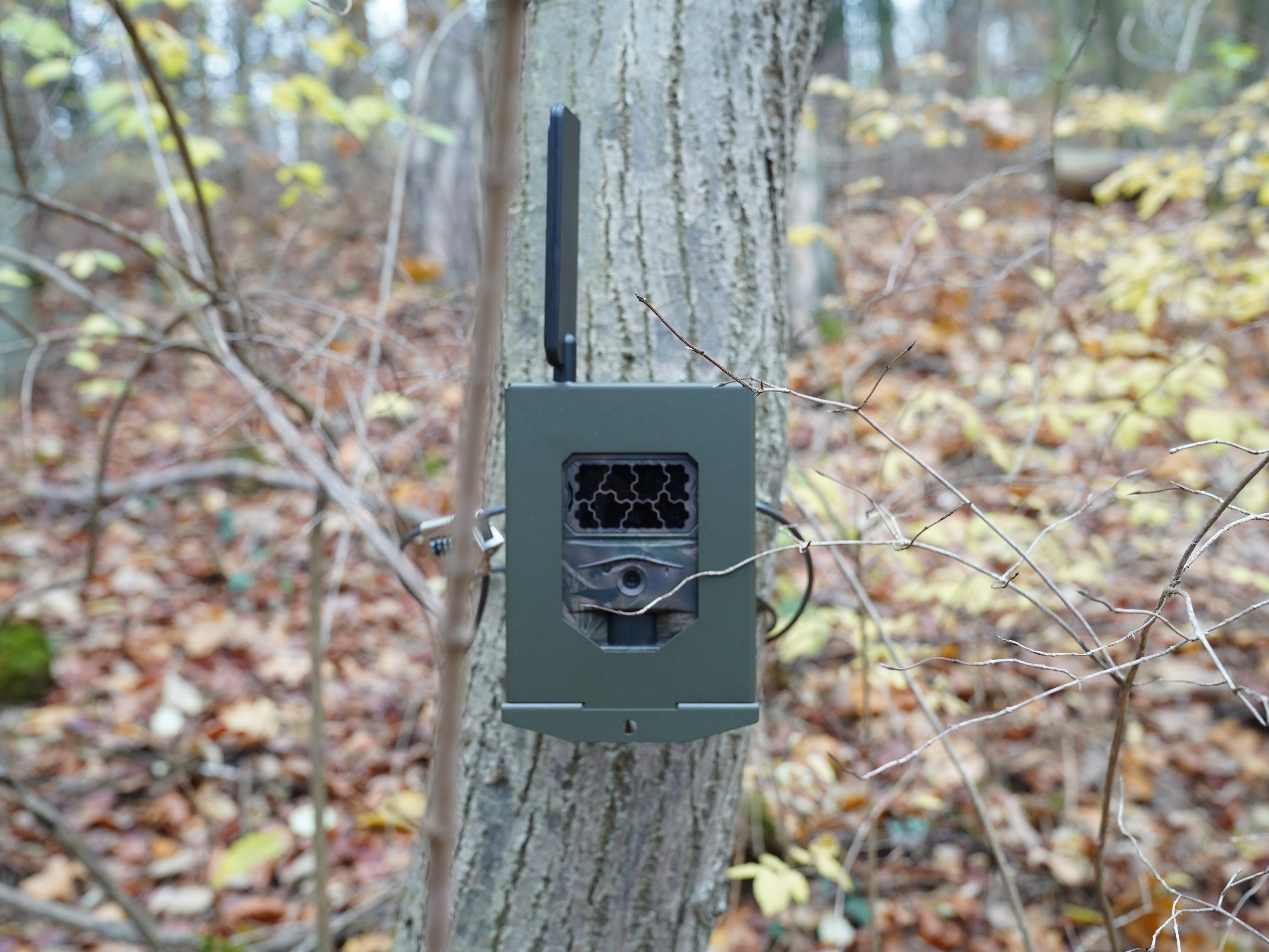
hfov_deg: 43.8
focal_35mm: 43
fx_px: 1576
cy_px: 472
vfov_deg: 33.6
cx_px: 654
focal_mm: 39
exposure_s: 1/100
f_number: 4.5
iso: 1000
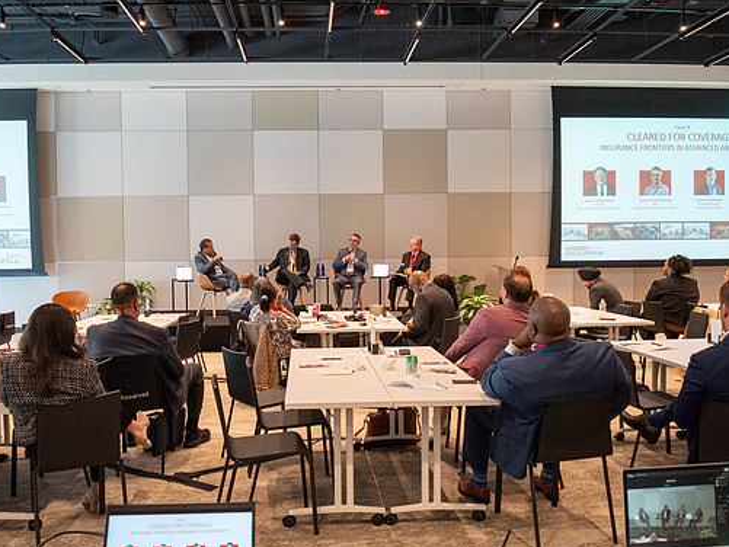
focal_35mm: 31
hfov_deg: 58.2
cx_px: 332
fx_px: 653
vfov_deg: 45.5
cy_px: 277
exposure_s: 1/125
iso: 2200
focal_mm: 18
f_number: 3.5
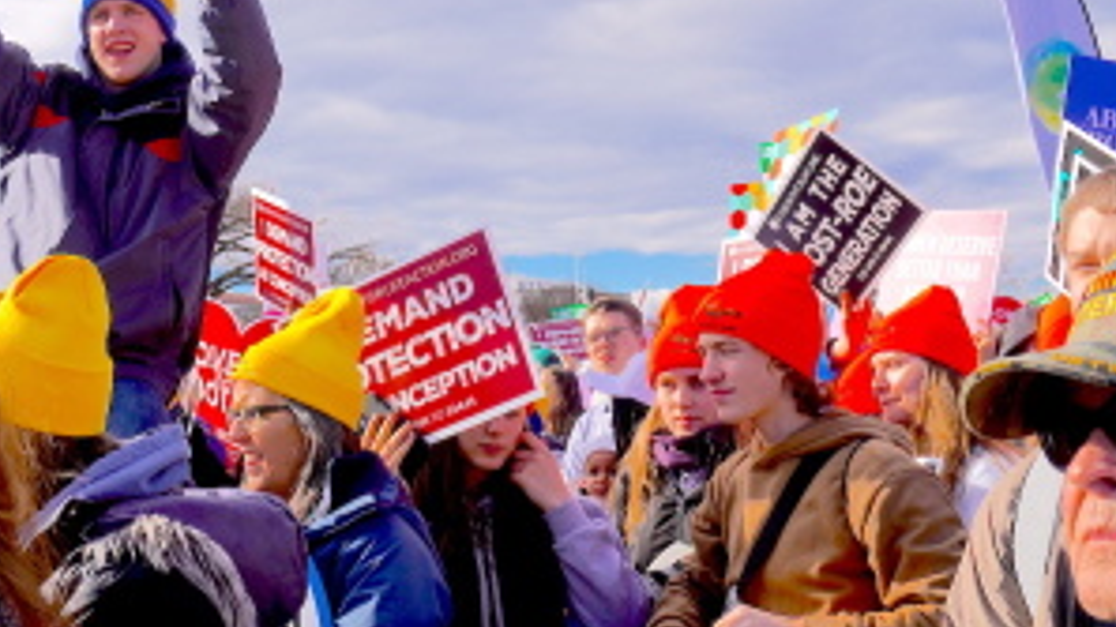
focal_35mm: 55
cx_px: 496
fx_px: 1627
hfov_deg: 37.8
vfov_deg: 21.6
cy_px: 146
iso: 100
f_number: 8
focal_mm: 26
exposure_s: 1/320
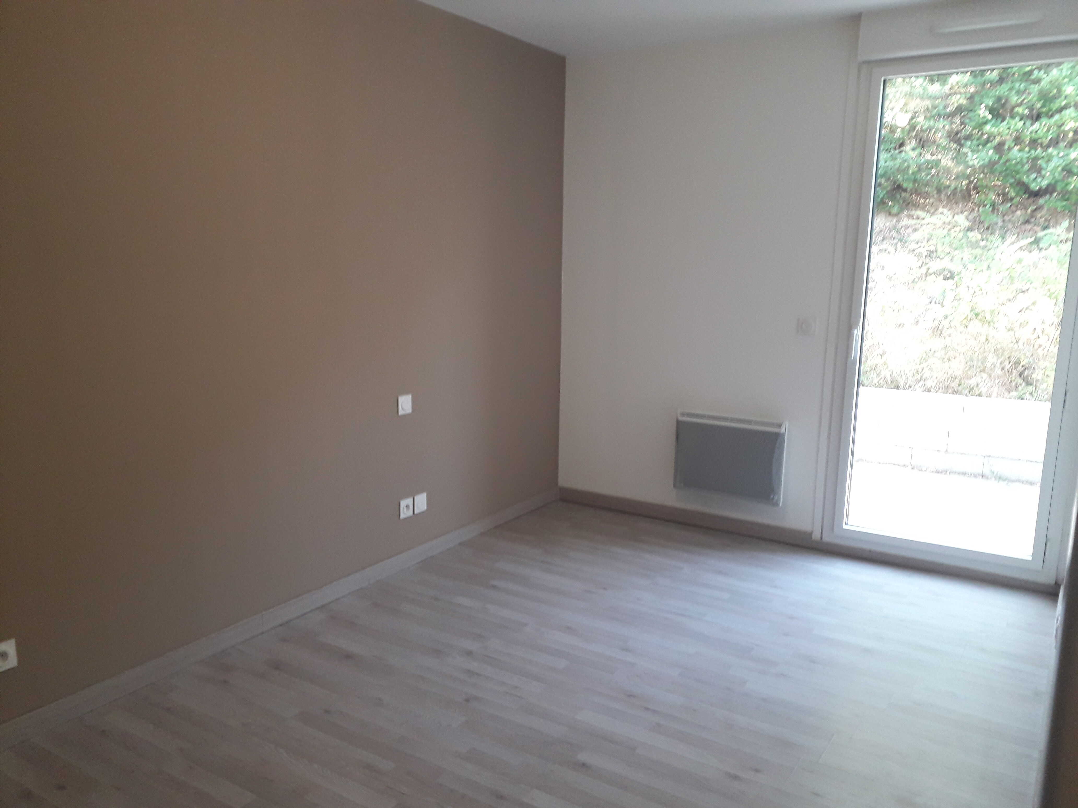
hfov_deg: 65.3
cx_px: 539
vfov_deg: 51.4
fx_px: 841
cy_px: 404
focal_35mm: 27
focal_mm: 3.6
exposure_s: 1/50
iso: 125
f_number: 1.9
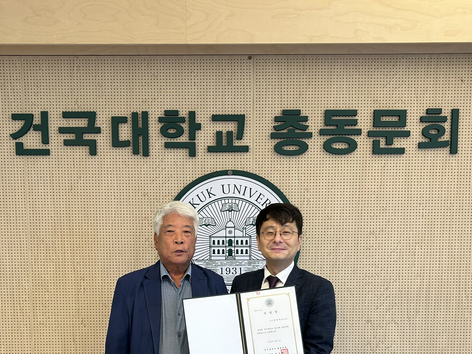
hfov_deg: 42.9
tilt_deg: -6.0
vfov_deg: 31.7
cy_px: 299
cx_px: 230
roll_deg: +0.7
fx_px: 600
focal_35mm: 44
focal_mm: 5.7
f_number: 1.5
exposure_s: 1/60
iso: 100
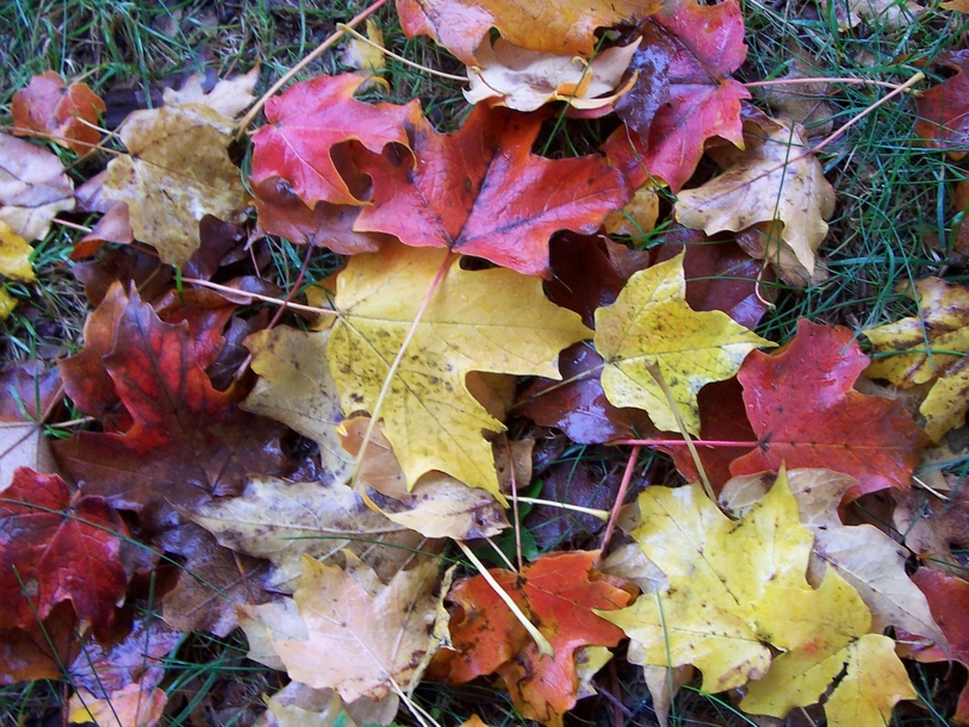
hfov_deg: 50.1
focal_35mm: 37
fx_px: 1036
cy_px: 364
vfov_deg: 38.7
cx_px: 484
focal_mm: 5.6
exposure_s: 1/30
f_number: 2.8
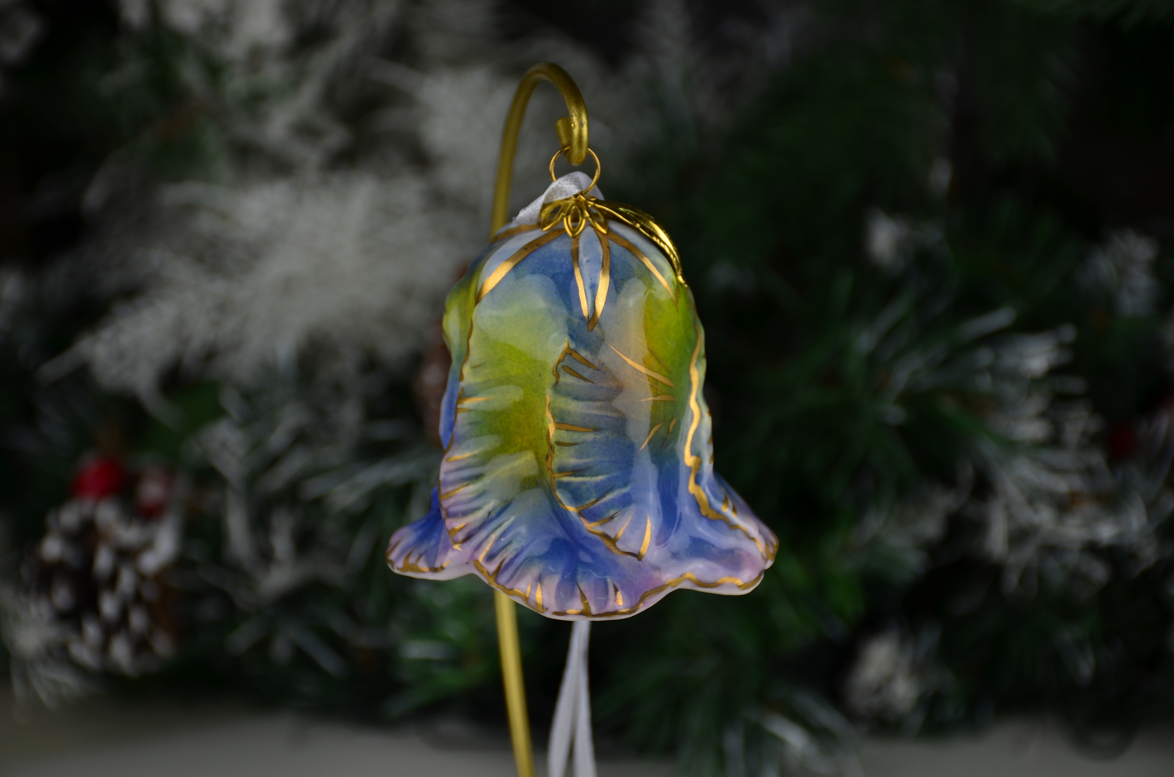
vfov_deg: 15.1
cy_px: 388
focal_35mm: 90
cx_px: 587
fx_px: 2929
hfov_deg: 22.7
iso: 100
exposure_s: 1/50
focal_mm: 60
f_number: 5.6
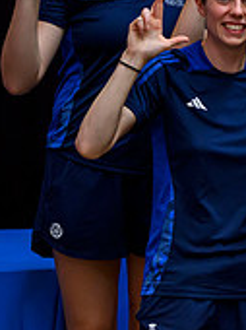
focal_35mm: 260
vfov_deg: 7.6
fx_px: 2470
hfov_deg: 5.5
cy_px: 19
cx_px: 552
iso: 4000
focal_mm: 77
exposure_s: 1/400
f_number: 3.5
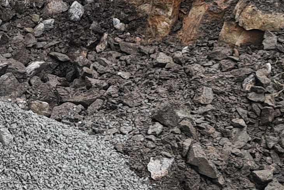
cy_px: 225
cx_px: -270
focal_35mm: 150
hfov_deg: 12.2
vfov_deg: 9.0
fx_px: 1183
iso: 50
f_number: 1.8
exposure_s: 1/342
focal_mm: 5.4
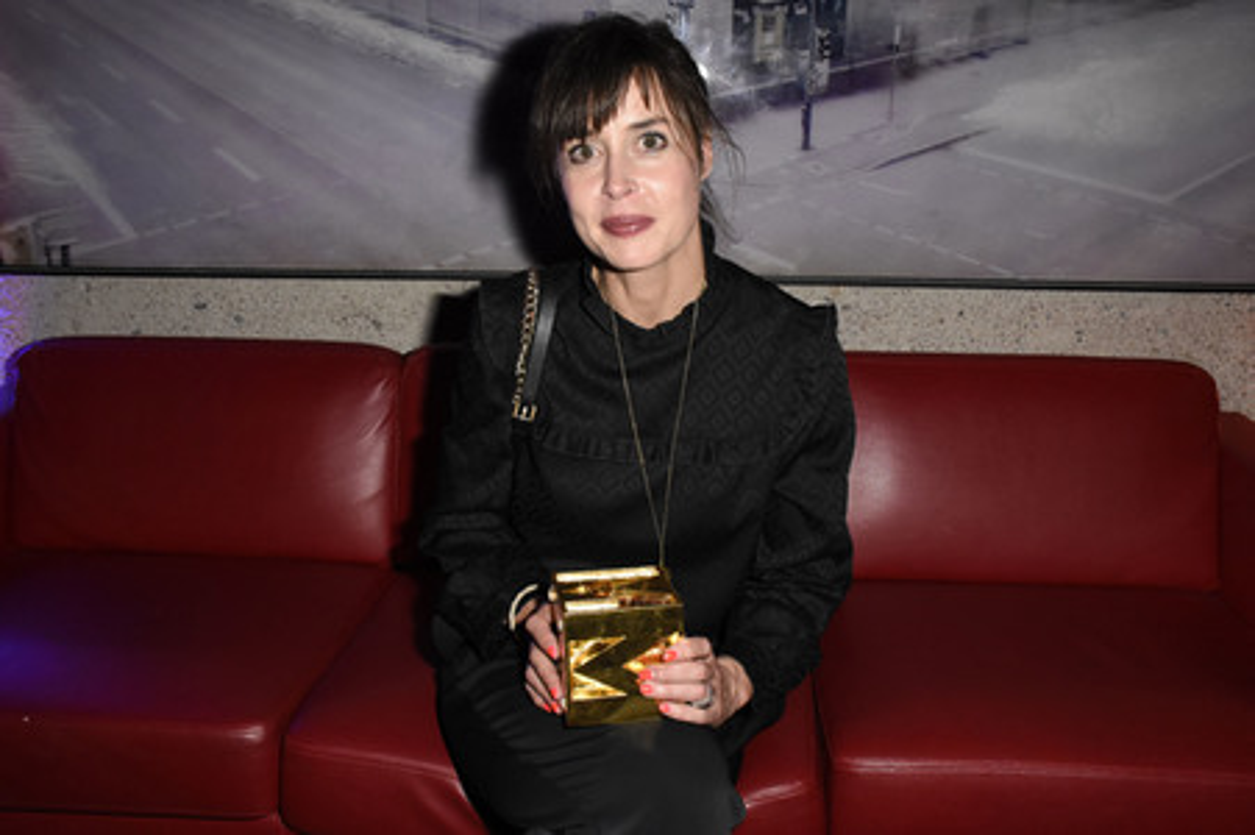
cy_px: 418
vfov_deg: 38.3
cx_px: 628
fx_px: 1202
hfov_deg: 55.1
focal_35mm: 34
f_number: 6.3
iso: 3200
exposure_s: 1/125
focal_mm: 23
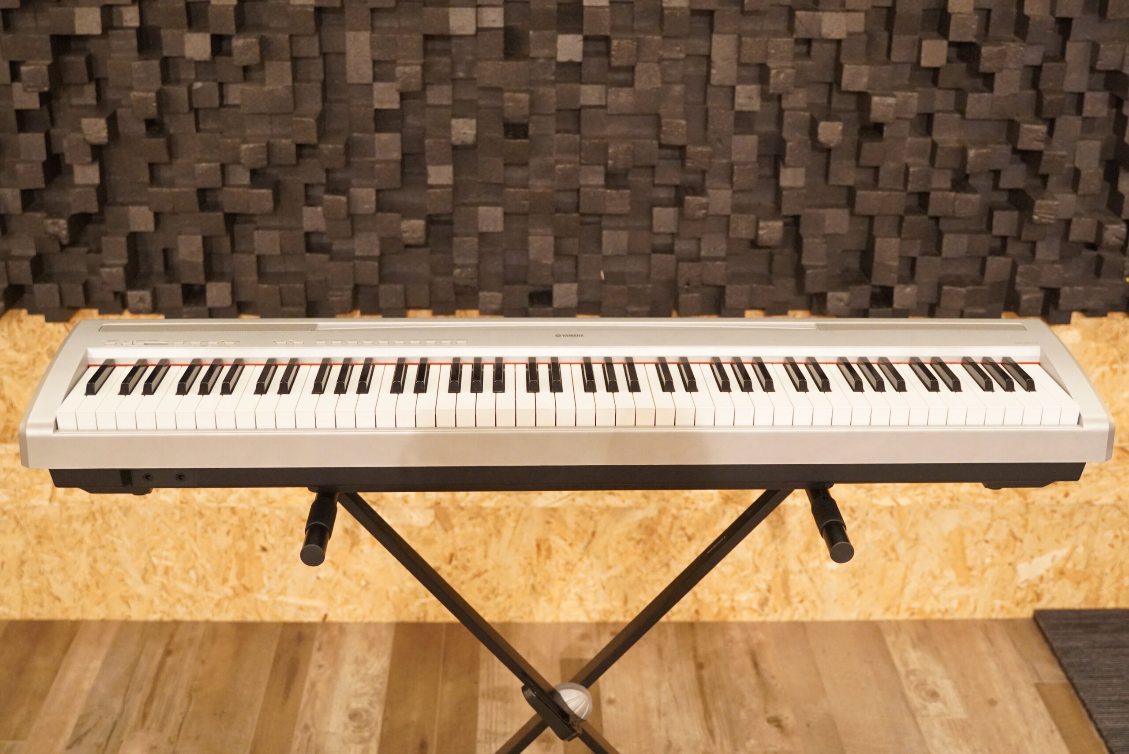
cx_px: 564
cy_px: 377
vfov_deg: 31.9
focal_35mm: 42
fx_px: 1318
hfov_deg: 46.4
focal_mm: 28
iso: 4000
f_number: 2.8
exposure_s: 1/200
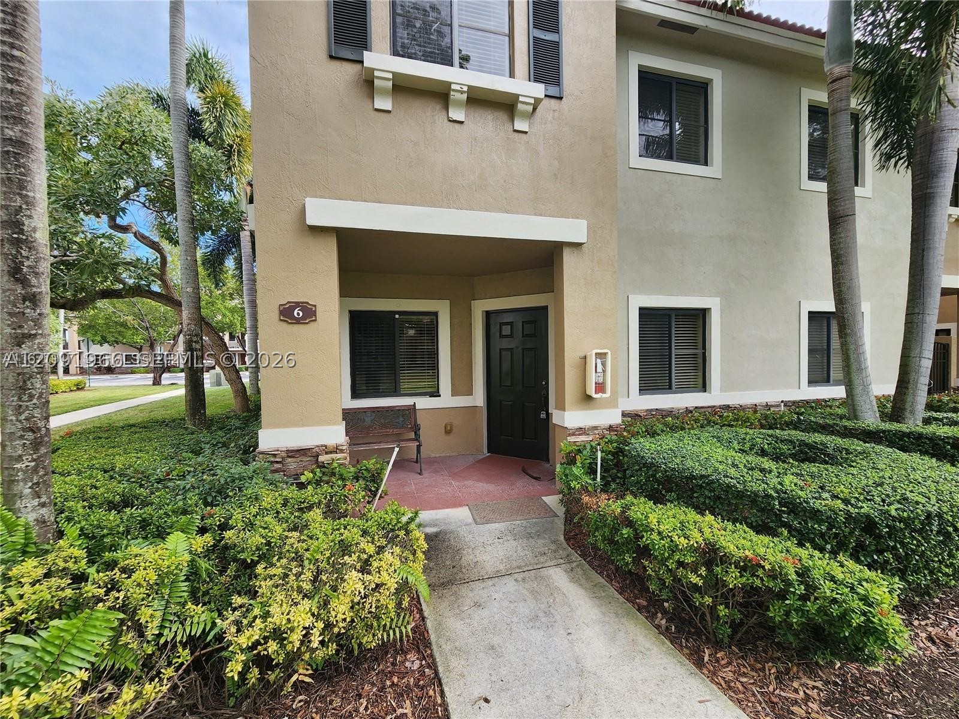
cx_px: 480
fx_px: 360
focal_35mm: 13
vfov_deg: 89.9
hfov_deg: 106.2
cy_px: 360
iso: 50
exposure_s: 1/529
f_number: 2.2
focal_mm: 2.2
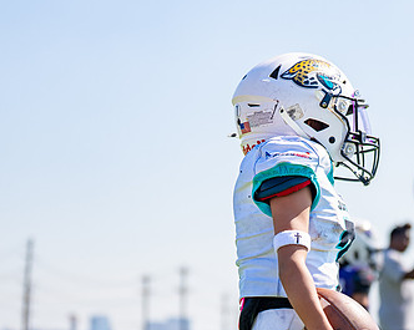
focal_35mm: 141
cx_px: 324
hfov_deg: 13.6
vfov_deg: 10.9
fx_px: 1726
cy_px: 181
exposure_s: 1/1600
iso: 100
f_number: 2.8
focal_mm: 70
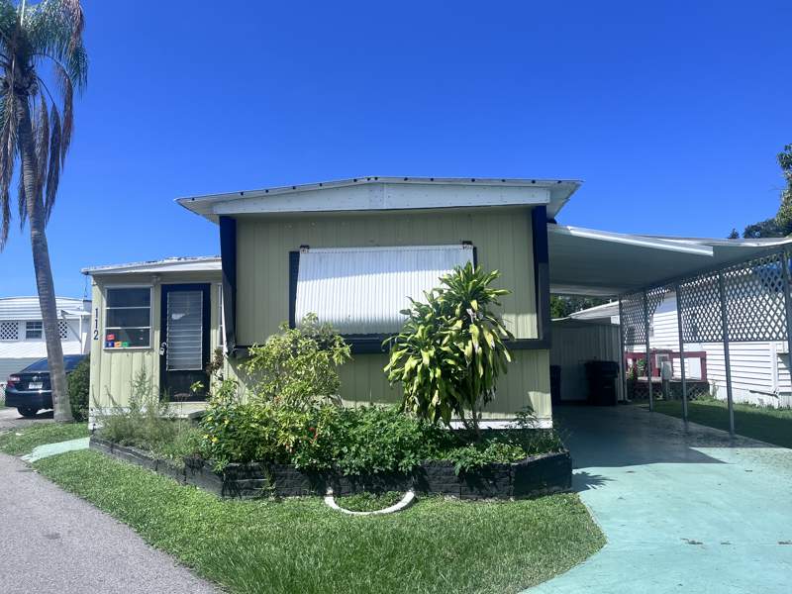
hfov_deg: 67.3
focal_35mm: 26
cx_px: 396
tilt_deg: +5.7
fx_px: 595
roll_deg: +1.6
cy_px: 297
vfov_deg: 53.1
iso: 50
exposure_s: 1/4310
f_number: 1.6
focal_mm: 5.1
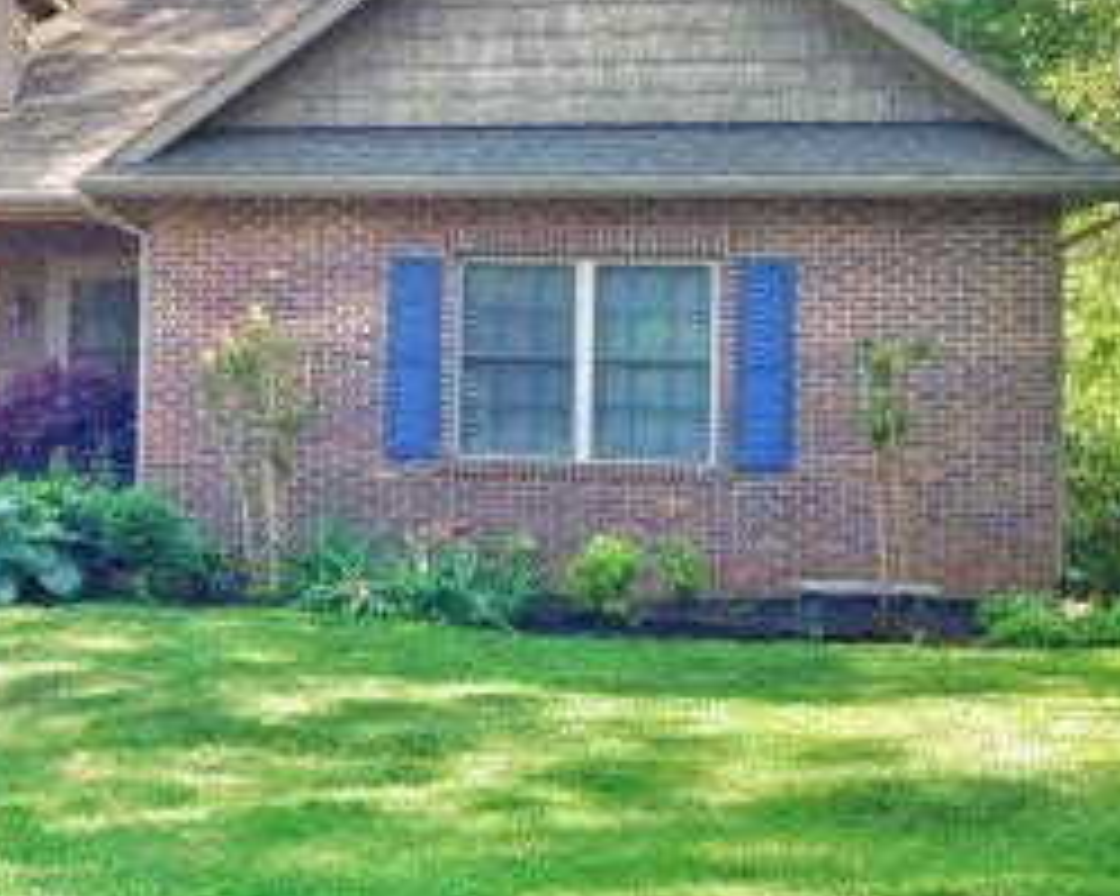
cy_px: 311
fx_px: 2485
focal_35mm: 75
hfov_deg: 23.7
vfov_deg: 20.4
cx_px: -126
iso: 50
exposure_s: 1/257
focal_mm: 4.12
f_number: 2.4
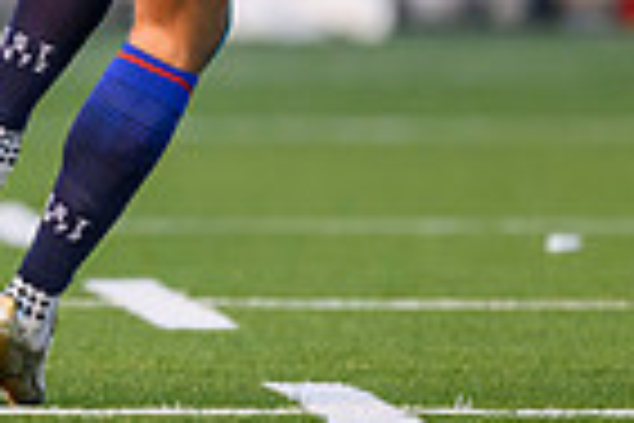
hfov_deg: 1.0
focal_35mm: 2069
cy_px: -356
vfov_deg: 0.7
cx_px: -804
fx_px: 36435
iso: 2500
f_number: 3.5
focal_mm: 400
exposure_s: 1/3200
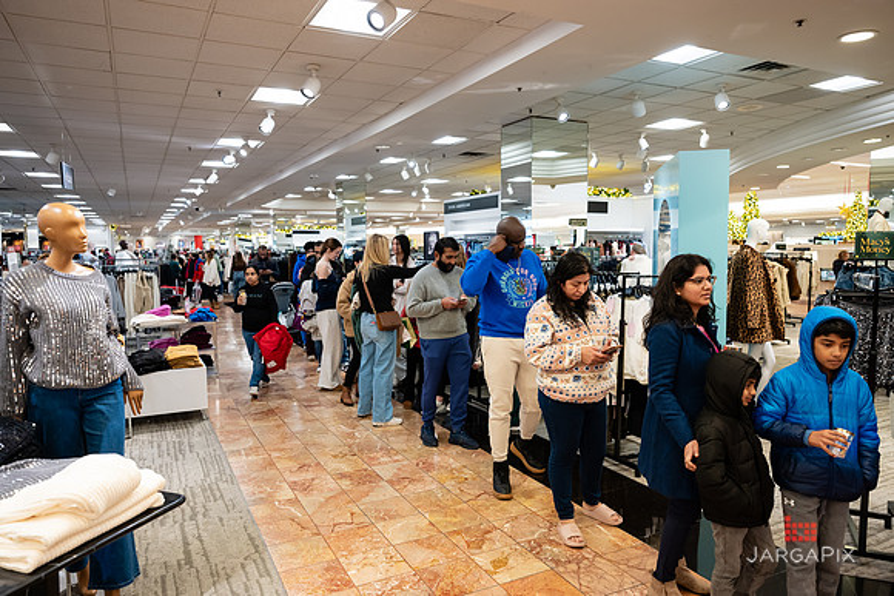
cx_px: 447
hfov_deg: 71.9
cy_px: 298
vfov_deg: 51.6
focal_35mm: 25
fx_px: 617
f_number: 3.2
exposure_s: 1/125
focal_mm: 24
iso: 1000
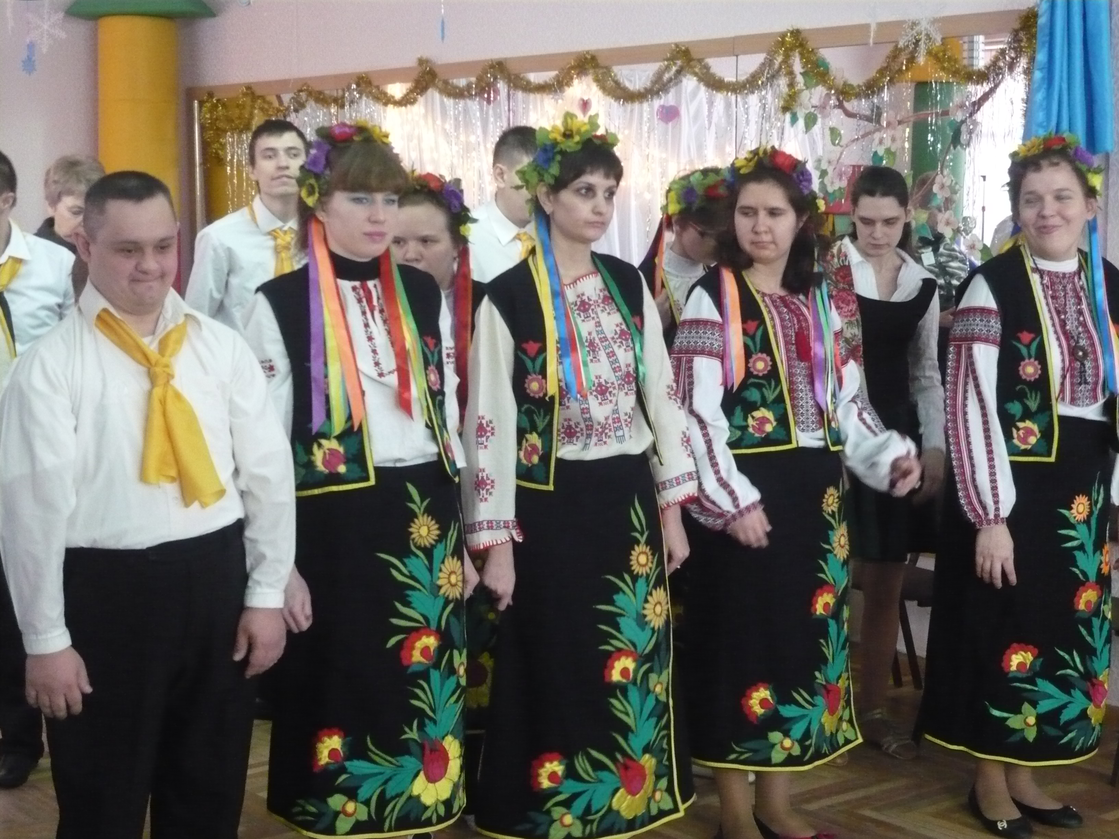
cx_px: 560
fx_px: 1778
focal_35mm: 55
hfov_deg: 34.9
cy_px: 420
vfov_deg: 26.6
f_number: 3.4
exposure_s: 1/25
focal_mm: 9.1
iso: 800
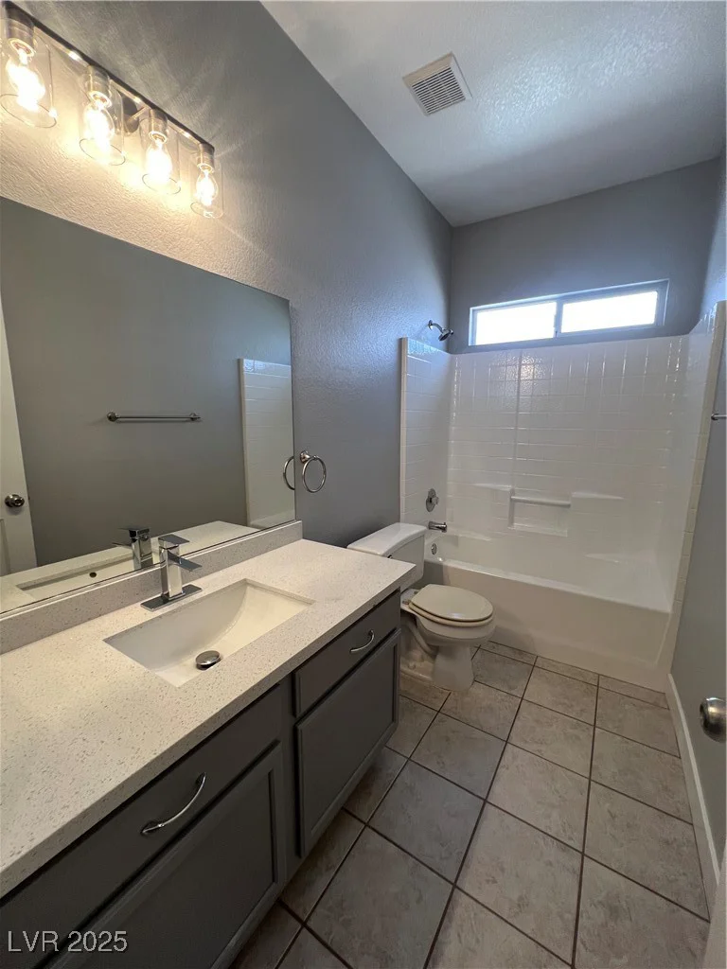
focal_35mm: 13
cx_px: 364
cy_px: 484
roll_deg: -0.2
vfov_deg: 106.2
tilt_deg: -8.4
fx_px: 364
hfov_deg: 89.9
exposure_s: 1/120
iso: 200
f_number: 1.8
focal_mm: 1.57
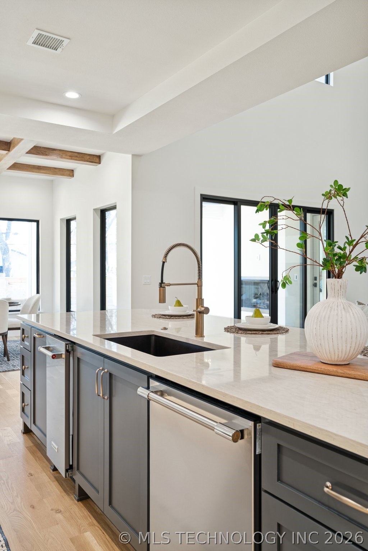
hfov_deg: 46.4
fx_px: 429
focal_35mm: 28
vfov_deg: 65.5
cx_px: 184
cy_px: 276
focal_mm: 28
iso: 200
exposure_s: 1/30
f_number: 6.3
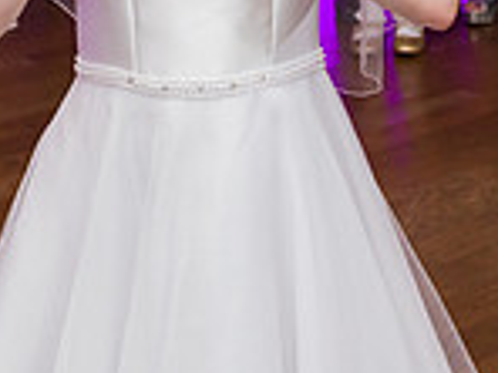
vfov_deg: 10.8
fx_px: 1899
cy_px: -195
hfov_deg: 14.9
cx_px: 293
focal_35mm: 132
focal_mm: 35
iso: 1250
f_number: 5
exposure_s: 1/200
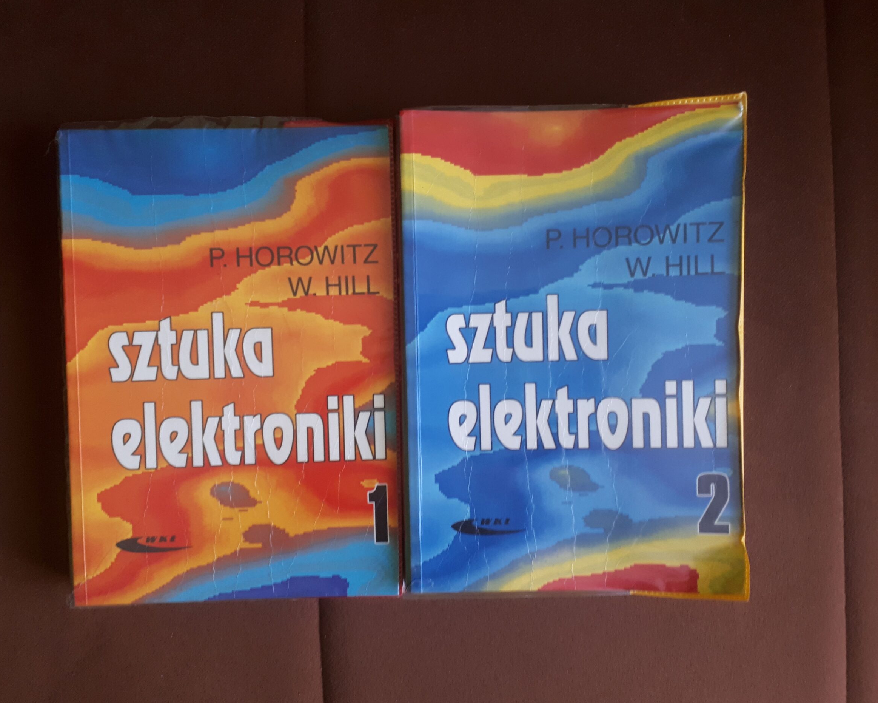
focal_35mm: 29
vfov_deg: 50.0
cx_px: 413
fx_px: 754
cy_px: 354
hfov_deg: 60.4
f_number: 1.9
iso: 160
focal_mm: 3.6
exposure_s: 1/25
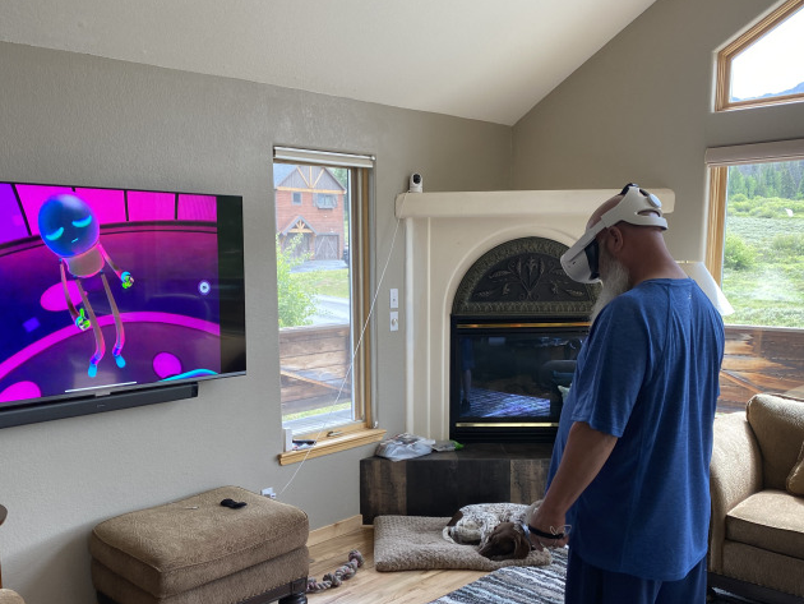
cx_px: 357
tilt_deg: -9.3
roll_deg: +0.9
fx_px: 767
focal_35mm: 33
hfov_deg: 55.2
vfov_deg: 42.7
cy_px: 375
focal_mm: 4.25
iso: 100
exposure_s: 1/121
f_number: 1.8
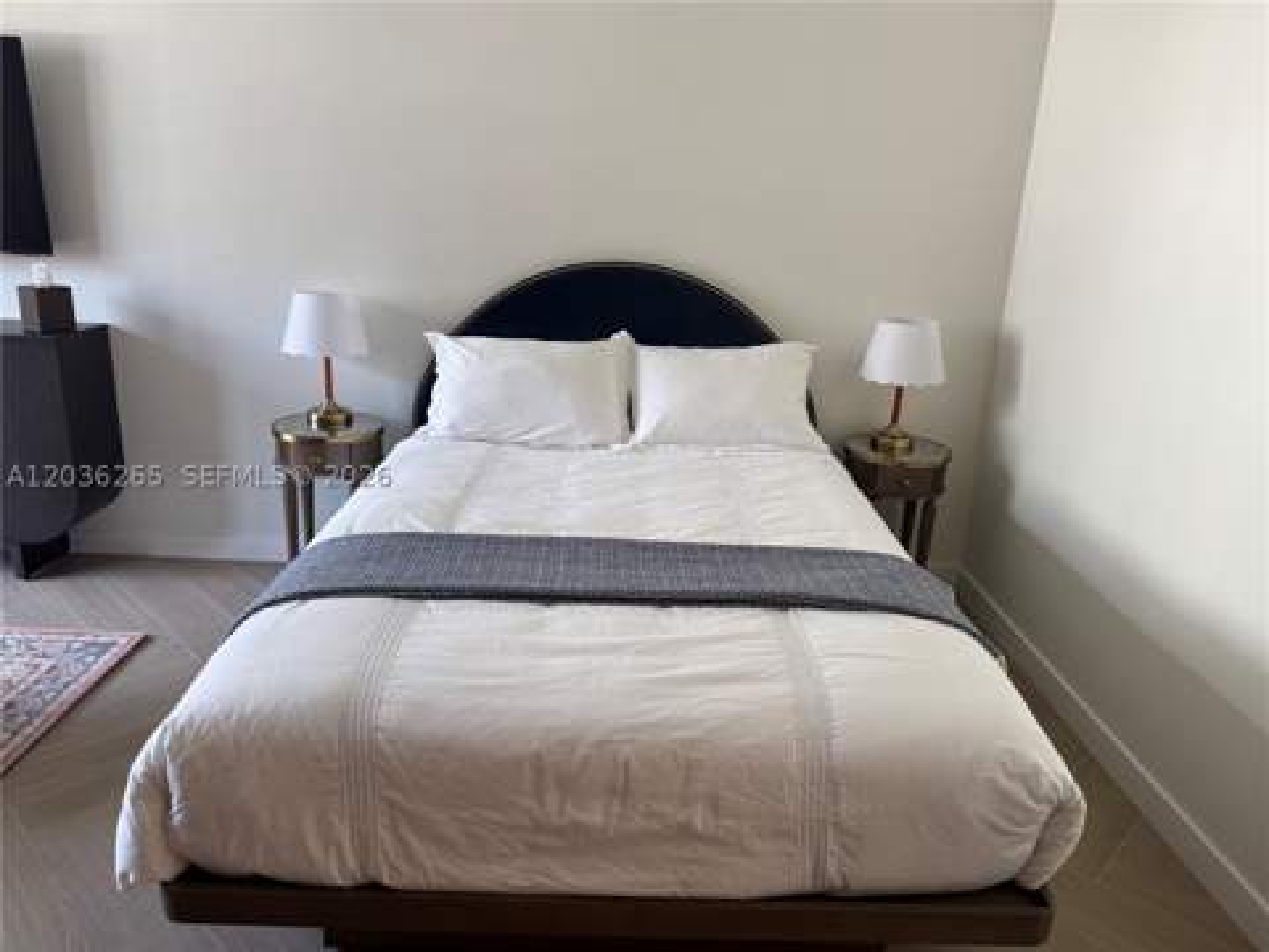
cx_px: 634
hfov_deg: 71.6
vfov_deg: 56.8
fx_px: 880
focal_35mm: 24
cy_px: 476
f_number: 1.78
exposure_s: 1/60
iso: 125
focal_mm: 6.76
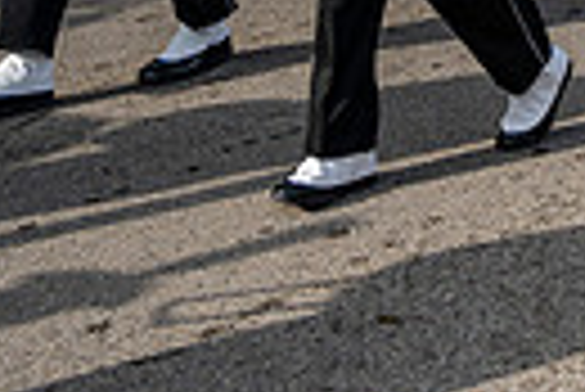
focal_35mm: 123
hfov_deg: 15.9
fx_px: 2001
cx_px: 738
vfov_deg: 10.3
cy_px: -399
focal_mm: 27.5
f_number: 4
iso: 125
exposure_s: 1/1600
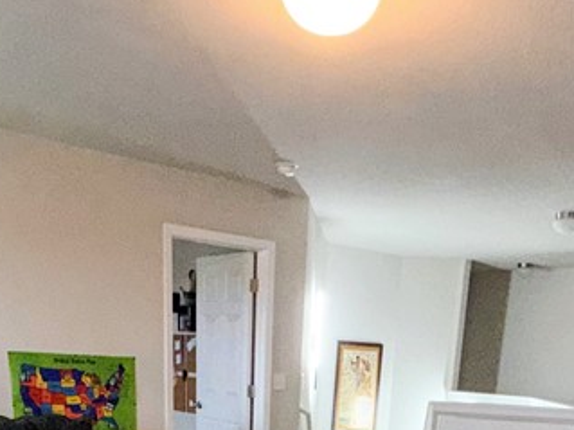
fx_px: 746
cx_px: 318
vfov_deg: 25.3
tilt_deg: -19.5
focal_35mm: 45
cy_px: 626
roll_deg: -3.2
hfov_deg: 42.0
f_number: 2.2
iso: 125
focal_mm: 2.22
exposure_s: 1/60
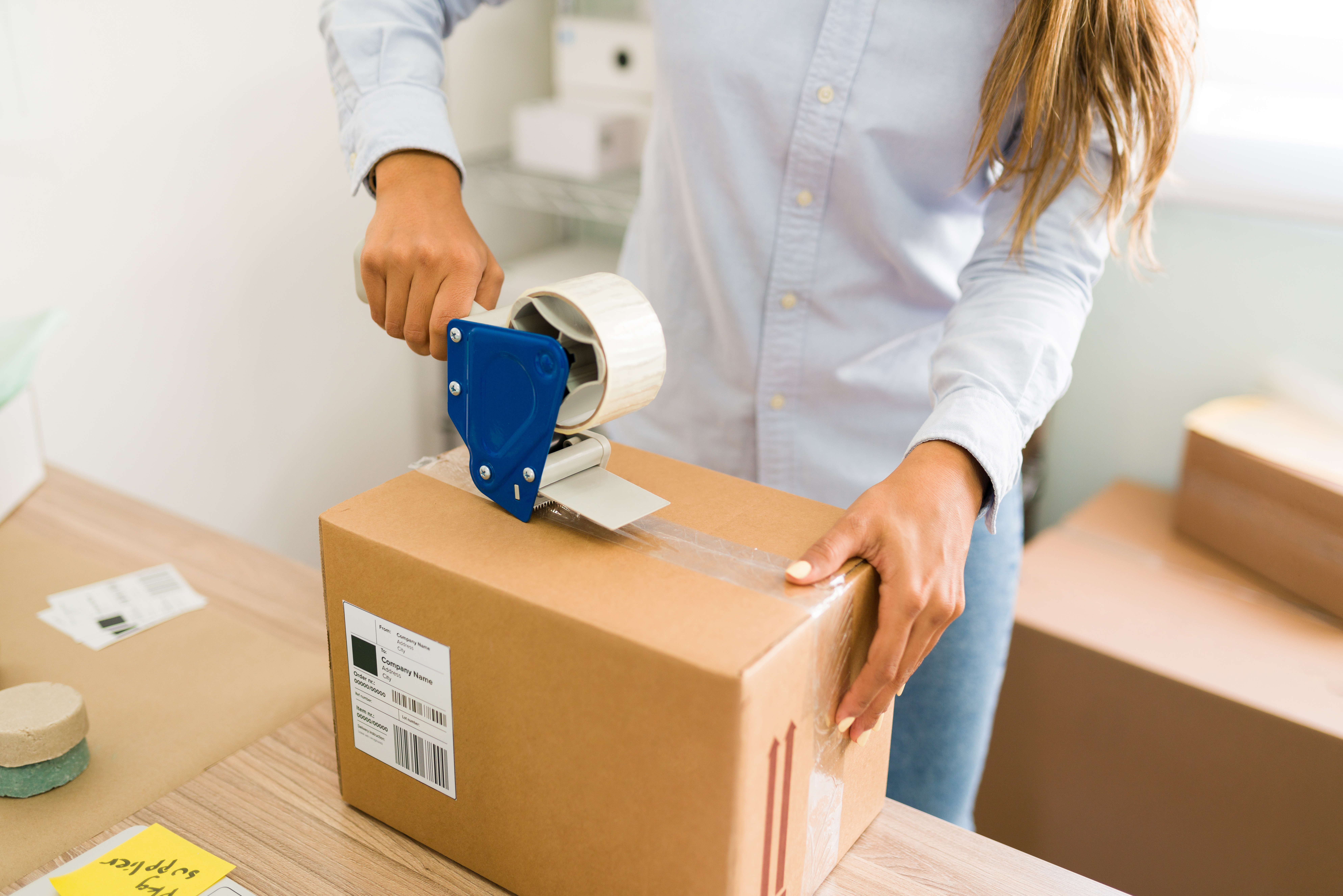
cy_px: 448
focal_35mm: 35
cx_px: 672
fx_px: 1306
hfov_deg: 54.4
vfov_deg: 37.9
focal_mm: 35
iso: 400
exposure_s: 1/160
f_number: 1.8
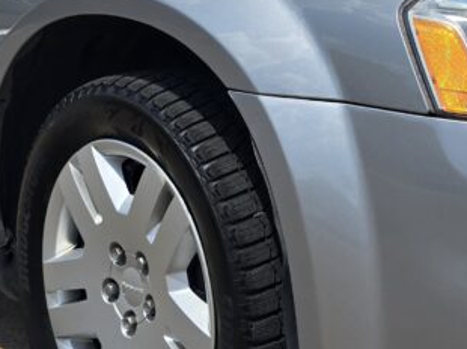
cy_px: 39
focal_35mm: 76
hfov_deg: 25.4
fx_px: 1025
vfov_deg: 19.0
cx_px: 354
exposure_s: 1/984
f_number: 1.7
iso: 12
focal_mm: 6.3
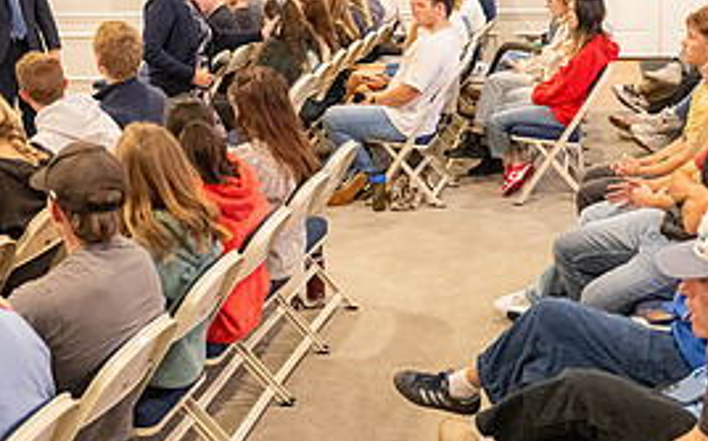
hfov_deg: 38.1
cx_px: 402
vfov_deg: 24.3
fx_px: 1022
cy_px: 194
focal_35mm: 53
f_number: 2.8
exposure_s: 1/320
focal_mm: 24
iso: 6400
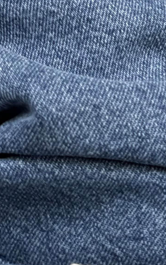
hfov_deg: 11.4
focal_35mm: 103
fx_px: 746
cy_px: -214
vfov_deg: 16.7
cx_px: 335
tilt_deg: -79.2
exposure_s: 1/315
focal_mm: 6.76
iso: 80
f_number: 1.78
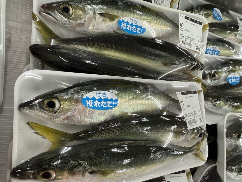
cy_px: 91
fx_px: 168
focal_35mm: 24
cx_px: 121
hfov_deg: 71.6
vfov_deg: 56.8
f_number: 2.2
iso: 250
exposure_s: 1/120
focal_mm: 2.22
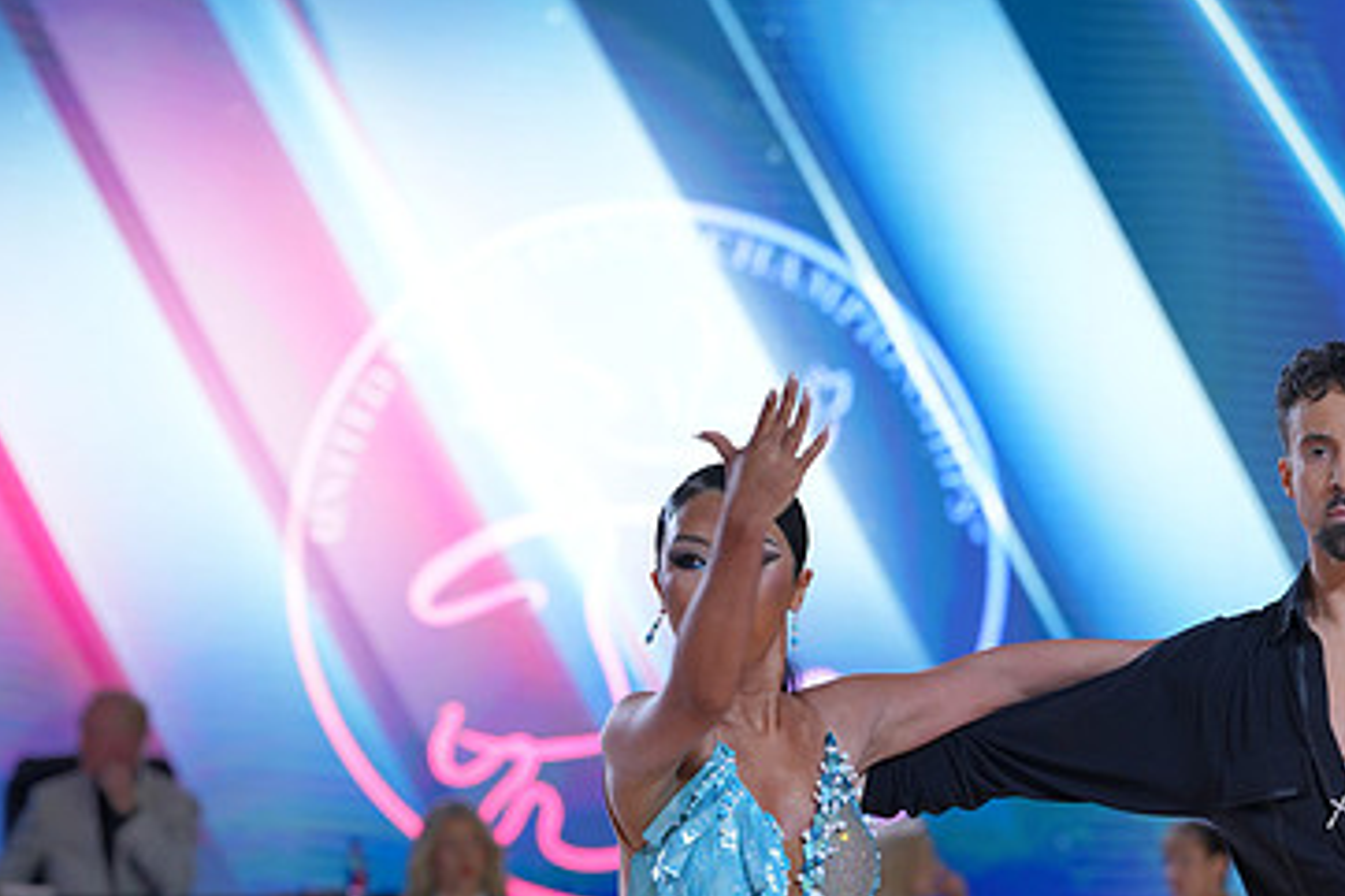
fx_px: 7543
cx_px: 708
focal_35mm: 202
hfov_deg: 10.2
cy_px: 1026
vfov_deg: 6.8
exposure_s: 1/400
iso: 500
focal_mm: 126
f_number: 4
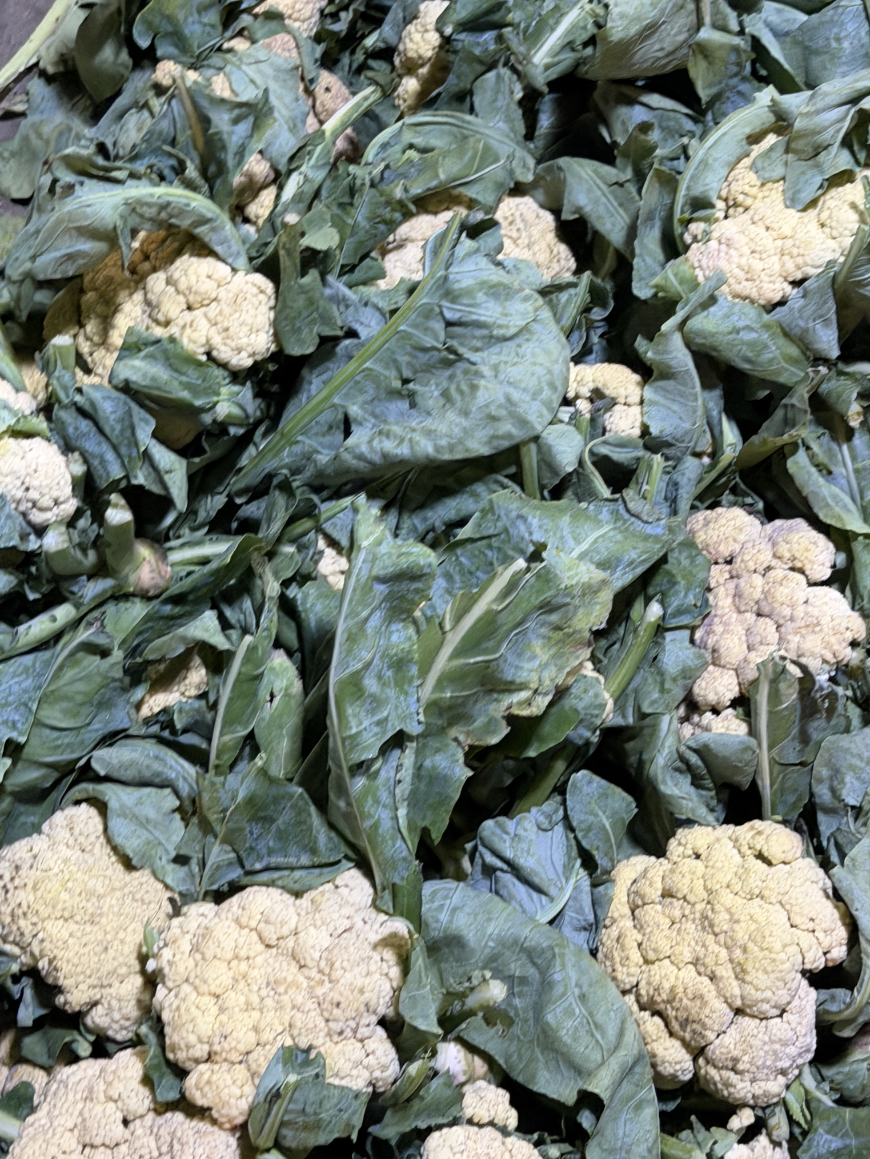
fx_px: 2345
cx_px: 466
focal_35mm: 70
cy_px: 454
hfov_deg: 21.0
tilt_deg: -64.0
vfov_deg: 27.7
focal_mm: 6.76
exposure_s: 1/50
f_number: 1.78
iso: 200
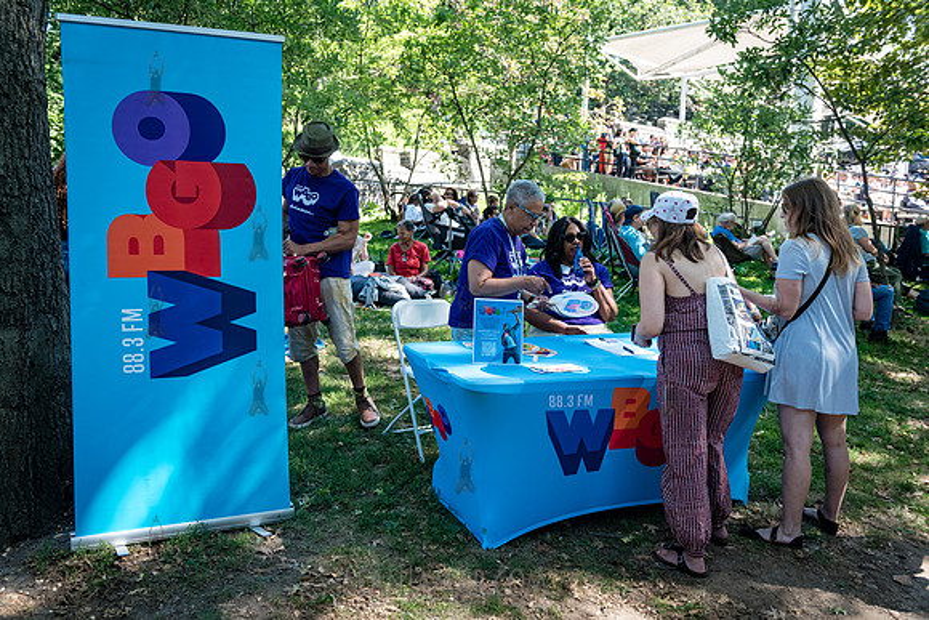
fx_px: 800
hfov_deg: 60.3
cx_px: 464
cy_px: 310
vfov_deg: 42.3
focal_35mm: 31
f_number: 4
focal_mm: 31
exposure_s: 1/500
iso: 1250
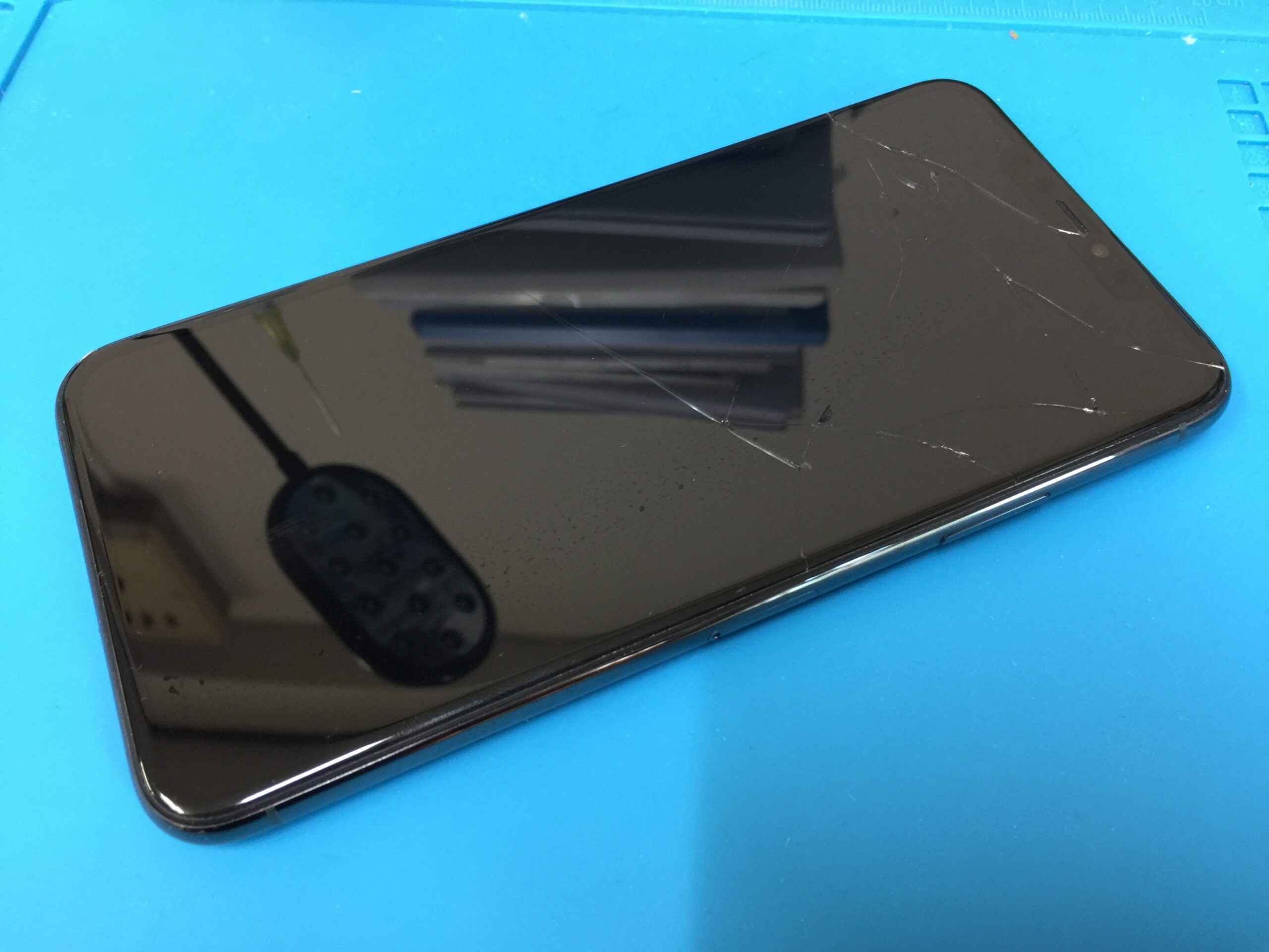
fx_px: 1063
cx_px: 634
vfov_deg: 48.2
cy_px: 476
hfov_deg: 61.7
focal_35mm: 29
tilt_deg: -60.5
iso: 80
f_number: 2.2
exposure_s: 1/17
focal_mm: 4.15
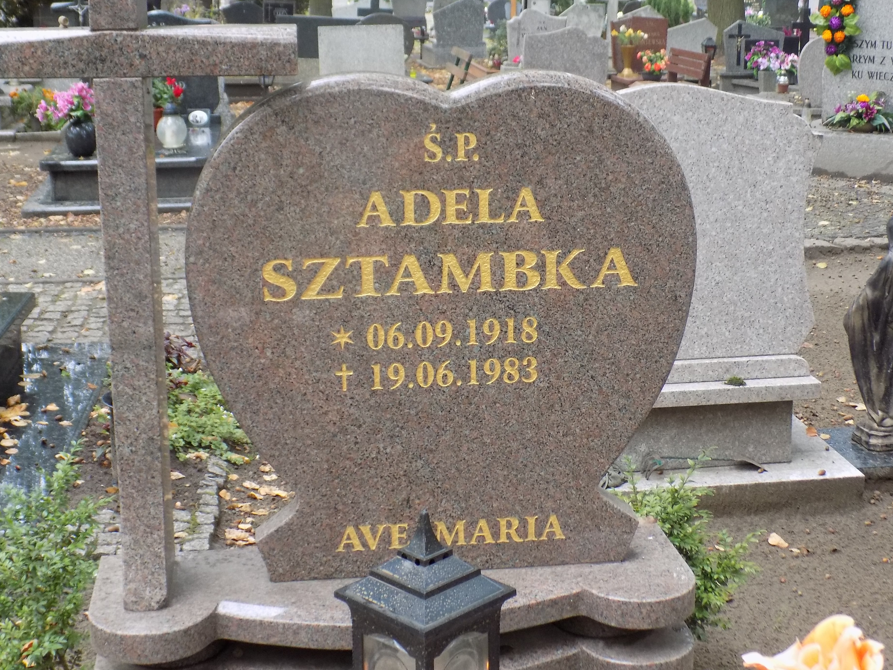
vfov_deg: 27.0
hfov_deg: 35.5
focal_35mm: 54
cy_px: 314
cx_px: 443
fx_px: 1393
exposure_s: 1/30
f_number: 3.7
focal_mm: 8.1
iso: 200
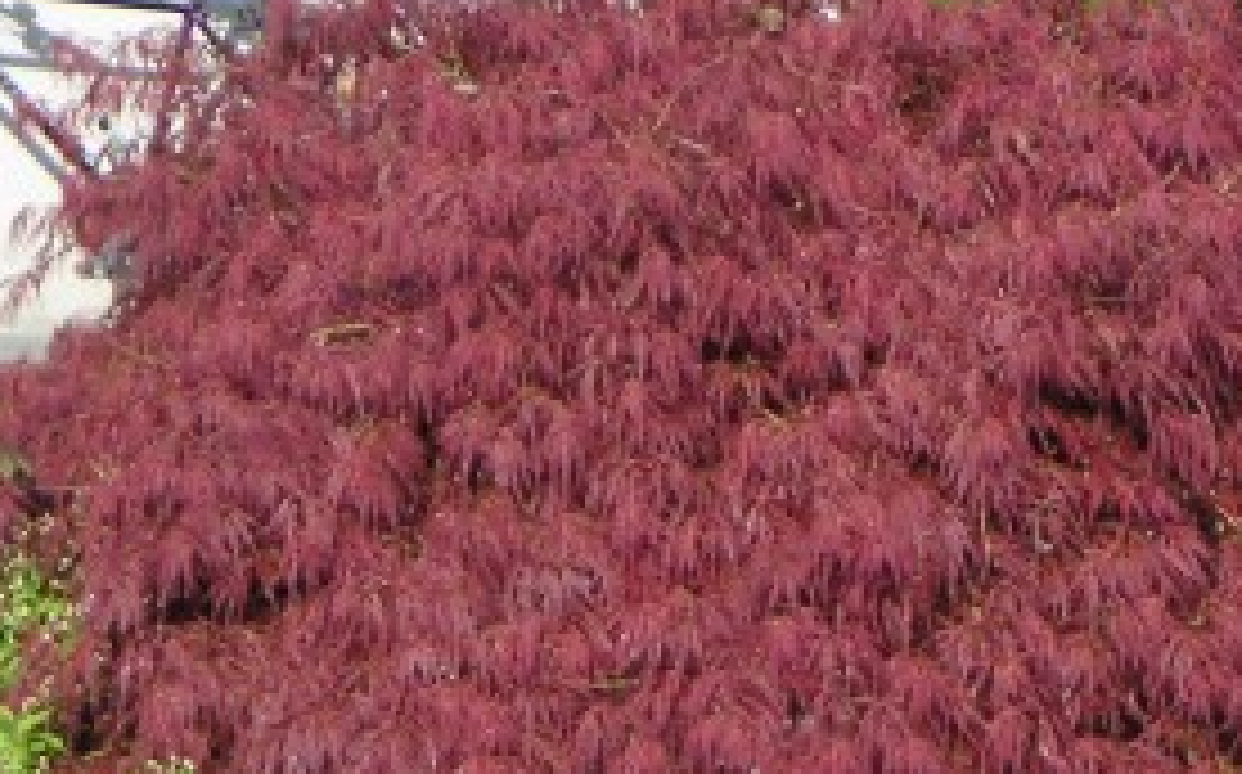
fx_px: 9233
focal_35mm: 273
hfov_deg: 7.7
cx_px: 1058
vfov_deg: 4.8
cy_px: 688
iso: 50
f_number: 3.6
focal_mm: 17.1
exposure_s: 1/350
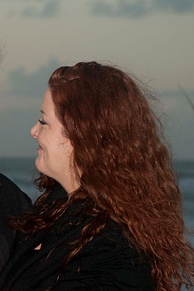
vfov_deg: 8.4
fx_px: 1988
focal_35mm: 246
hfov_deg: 5.6
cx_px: 11
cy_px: 147
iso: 100
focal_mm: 95
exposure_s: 1/80
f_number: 6.3
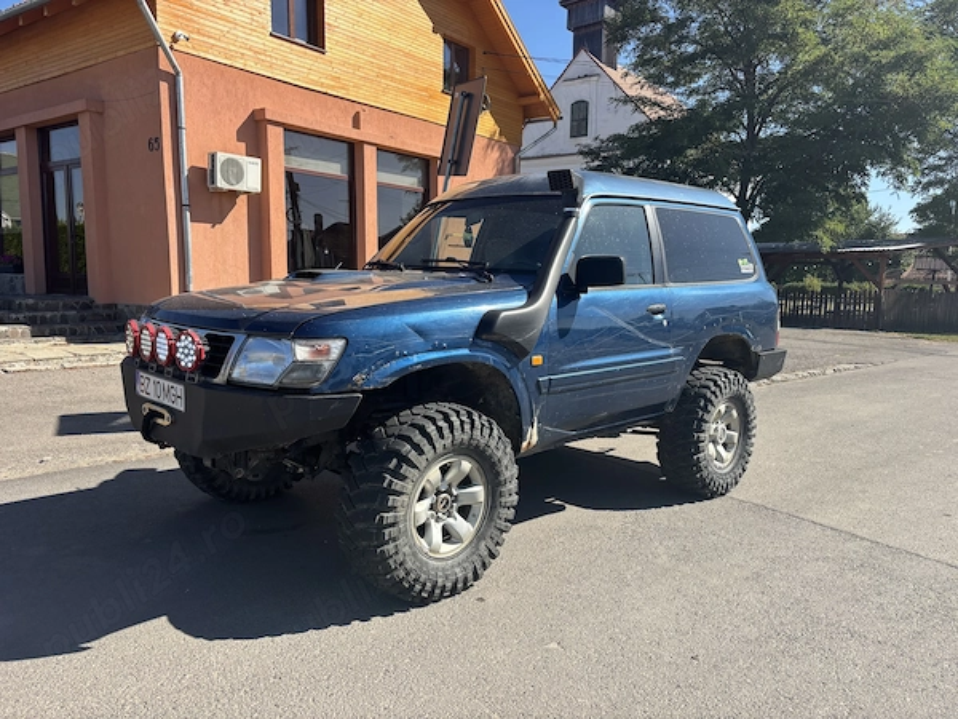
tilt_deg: -6.5
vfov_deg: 53.1
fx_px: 720
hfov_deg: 67.3
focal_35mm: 26
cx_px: 479
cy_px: 360
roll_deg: +0.0
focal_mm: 5.96
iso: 50
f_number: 1.6
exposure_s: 1/1984
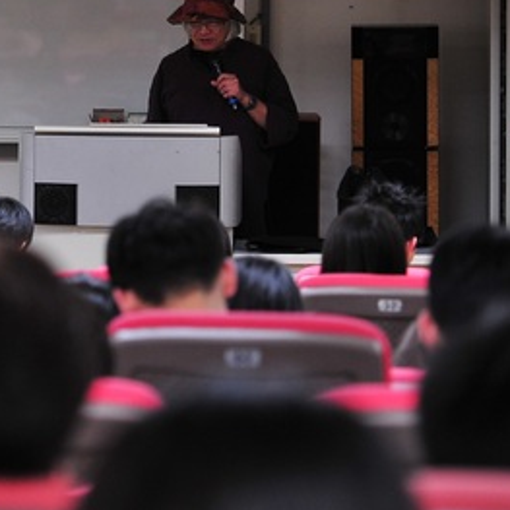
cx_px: -91
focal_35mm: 253
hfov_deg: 6.9
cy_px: 109
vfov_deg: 6.9
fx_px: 4217
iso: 1250
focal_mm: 112
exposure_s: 1/100
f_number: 4
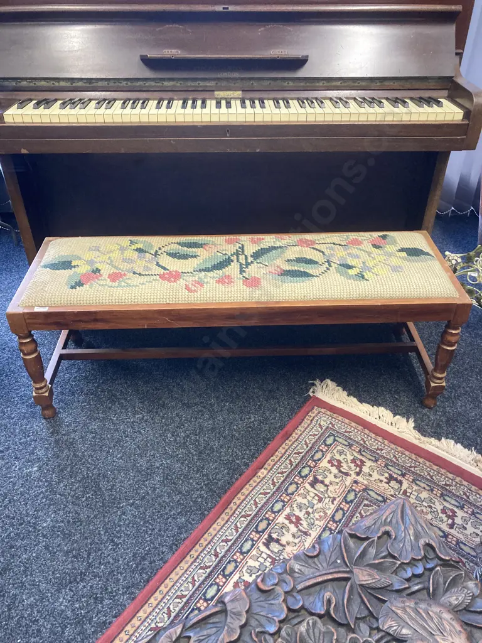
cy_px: 322
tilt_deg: -37.2
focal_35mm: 28
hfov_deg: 49.7
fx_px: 520
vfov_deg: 63.4
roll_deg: -0.7
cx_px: 241
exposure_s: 1/60
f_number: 1.8
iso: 320
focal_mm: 3.99
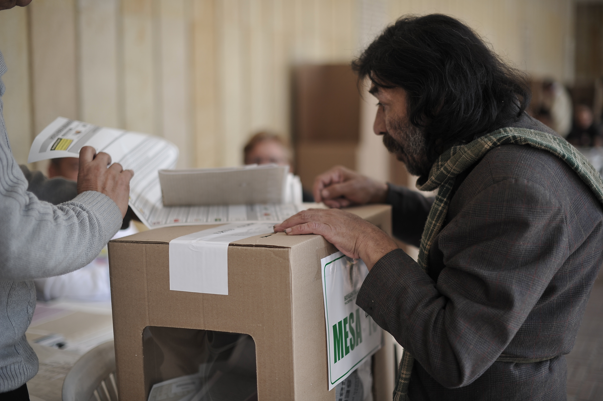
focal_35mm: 50
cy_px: 200
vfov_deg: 27.0
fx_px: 837
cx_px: 302
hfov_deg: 39.6
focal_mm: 50
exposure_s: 1/1600
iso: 400
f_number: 1.8
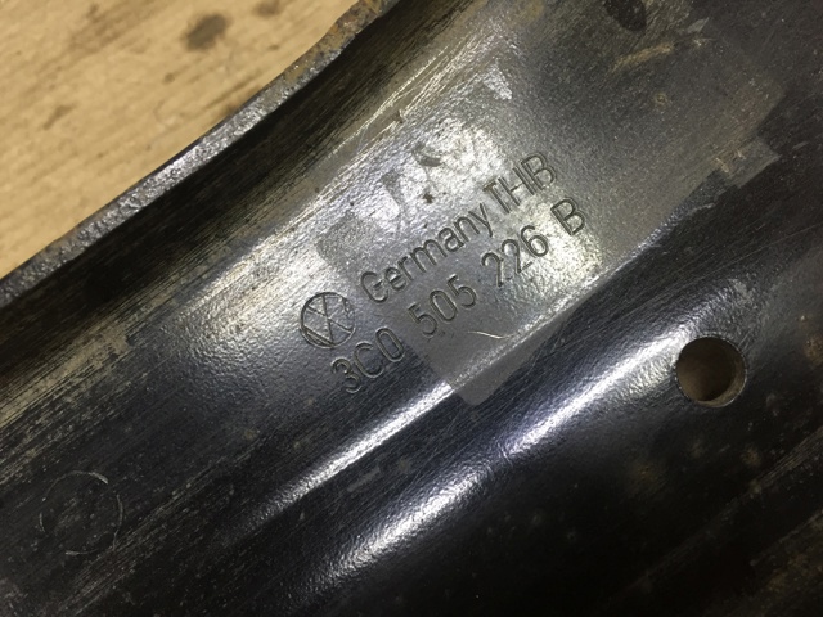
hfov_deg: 61.7
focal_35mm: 29
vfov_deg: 48.2
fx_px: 689
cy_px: 308
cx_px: 412
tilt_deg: -57.1
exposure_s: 1/33
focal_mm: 4.15
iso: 64
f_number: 2.2
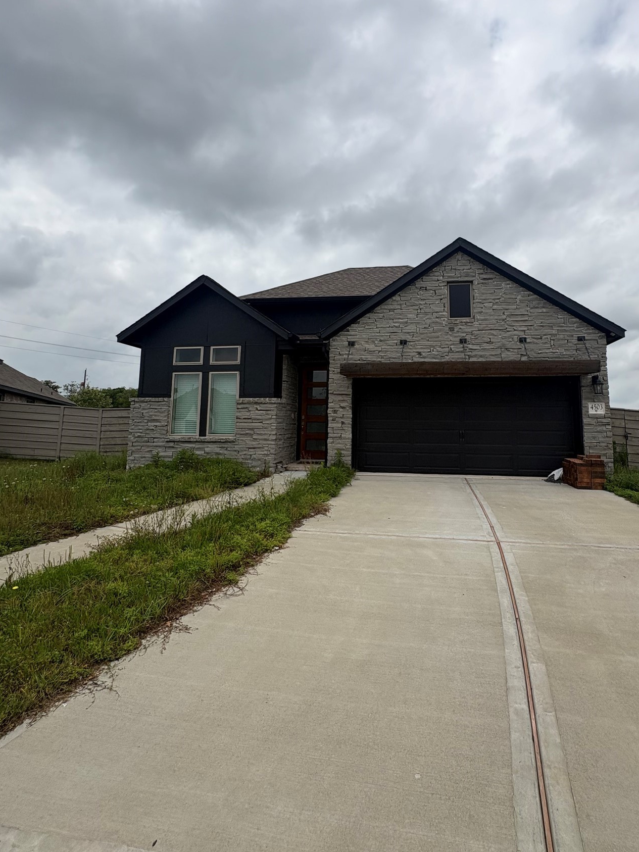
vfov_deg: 90.7
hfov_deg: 74.2
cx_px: 370
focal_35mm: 17
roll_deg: -0.6
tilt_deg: +7.0
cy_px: 379
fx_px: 418
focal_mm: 2.22
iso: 40
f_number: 2.2
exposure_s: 1/2083
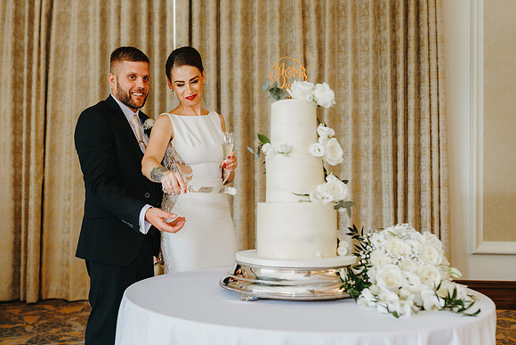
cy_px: 186
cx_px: 222
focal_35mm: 40
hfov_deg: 48.2
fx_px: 574
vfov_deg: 33.3
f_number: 2.2
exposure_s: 1/200
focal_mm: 35
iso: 500
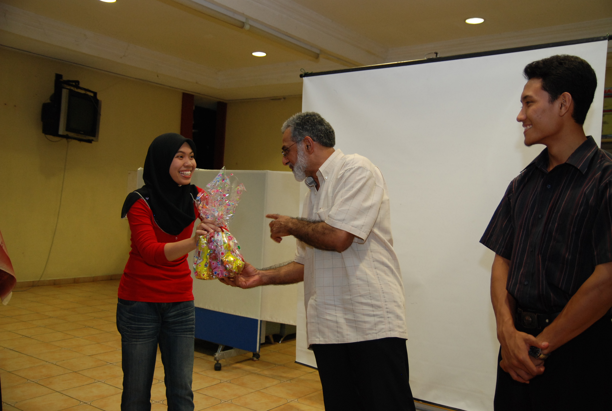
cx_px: 306
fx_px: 562
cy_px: 206
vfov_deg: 40.1
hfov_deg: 57.1
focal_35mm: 33
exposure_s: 1/60
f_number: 2.8
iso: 500
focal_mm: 22
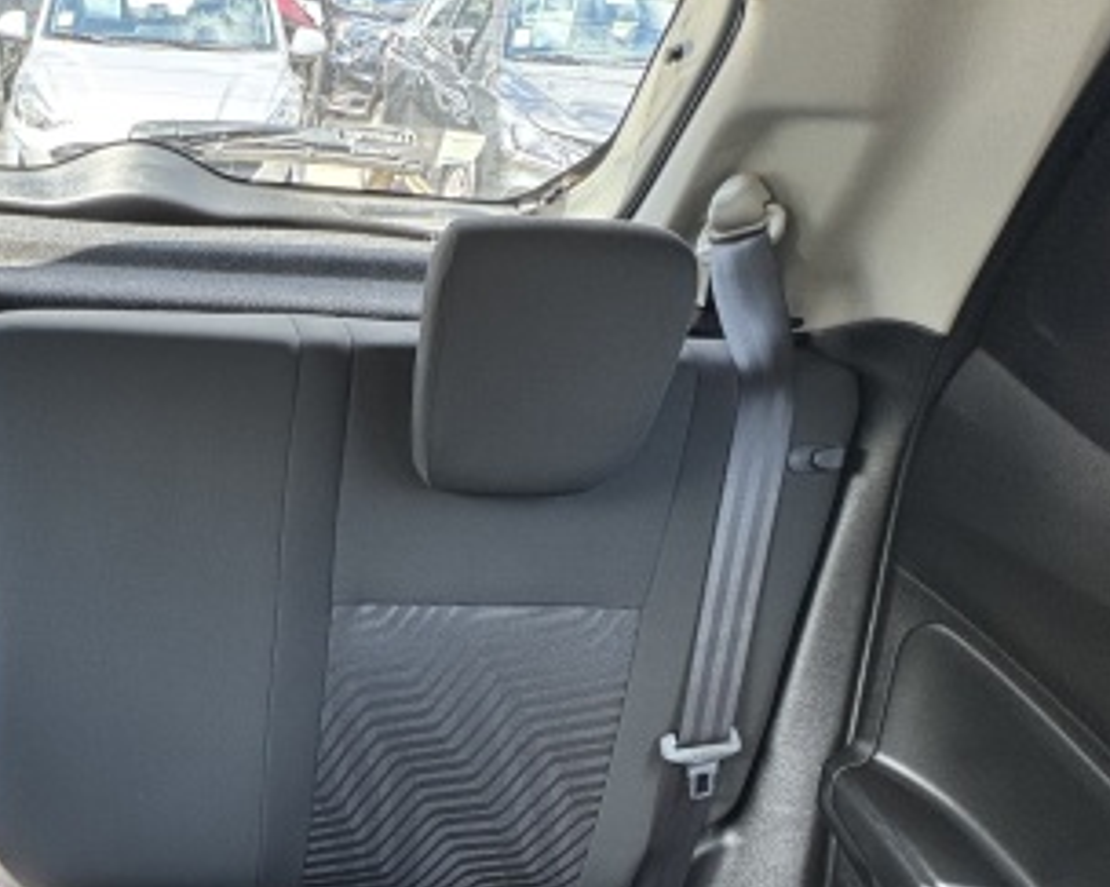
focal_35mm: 27
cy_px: 759
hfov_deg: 56.0
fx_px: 887
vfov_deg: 48.8
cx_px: 124
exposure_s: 1/99
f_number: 2.2
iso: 64
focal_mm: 2.22
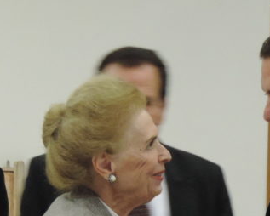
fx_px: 1511
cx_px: 242
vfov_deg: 8.2
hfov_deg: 10.2
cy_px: 169
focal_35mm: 189
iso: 800
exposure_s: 1/15
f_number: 3.7
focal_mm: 10.7
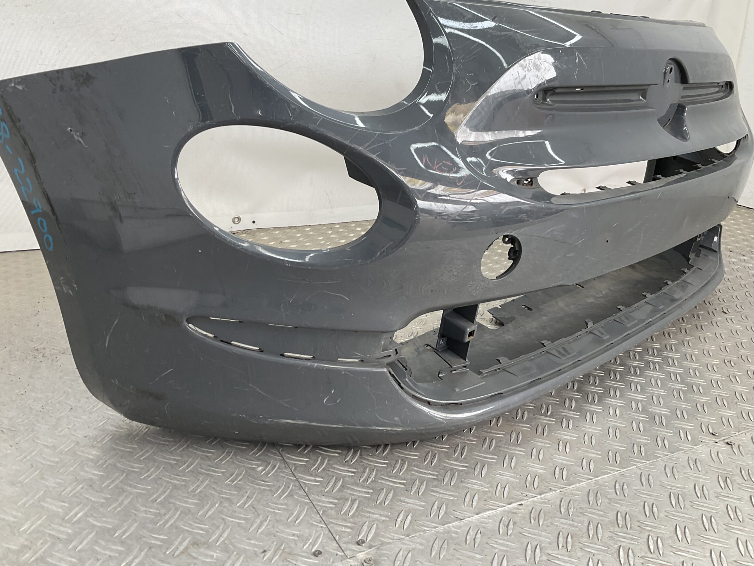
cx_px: 364
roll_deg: -3.8
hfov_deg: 56.8
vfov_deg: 44.1
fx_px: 697
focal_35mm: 32
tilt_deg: -18.4
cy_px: 258
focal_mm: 3
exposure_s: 1/120
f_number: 1.8
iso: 20
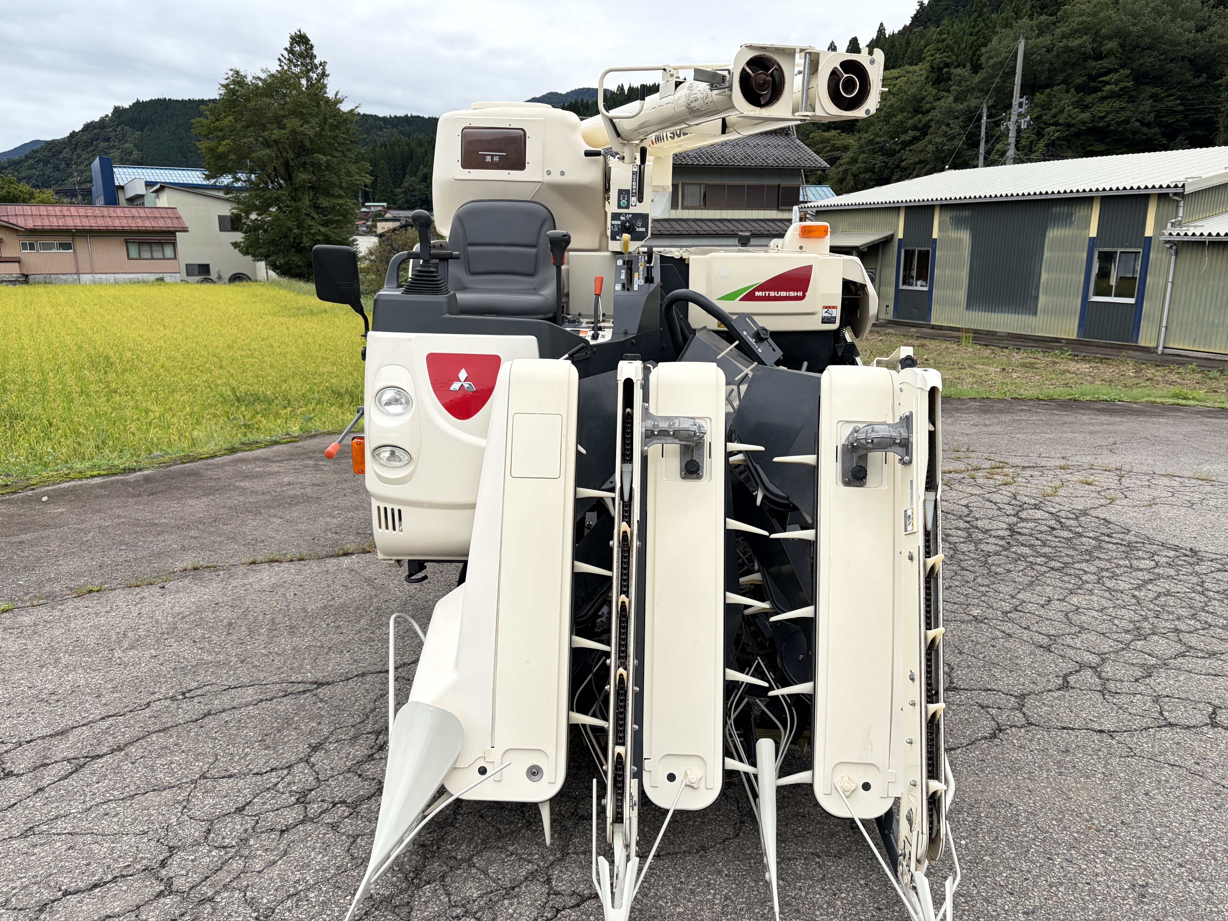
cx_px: 614
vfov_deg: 53.1
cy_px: 460
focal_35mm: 26
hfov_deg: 67.3
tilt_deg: -12.7
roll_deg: +0.4
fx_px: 922
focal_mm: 5.96
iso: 50
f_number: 1.6
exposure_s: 1/2283
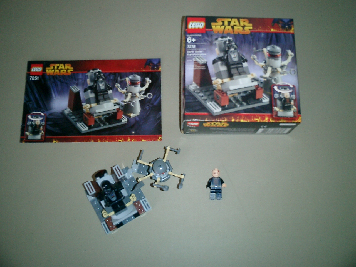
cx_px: 178
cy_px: 134
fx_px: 370
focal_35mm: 36
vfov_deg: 39.7
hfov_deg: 51.4
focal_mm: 7.5
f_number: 3.2
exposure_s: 1/30
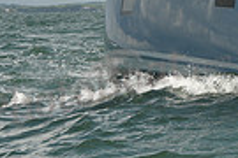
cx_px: 324
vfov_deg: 3.8
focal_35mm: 364
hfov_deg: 5.6
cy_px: -31
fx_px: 2406
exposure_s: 1/800
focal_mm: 85
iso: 320
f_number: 13
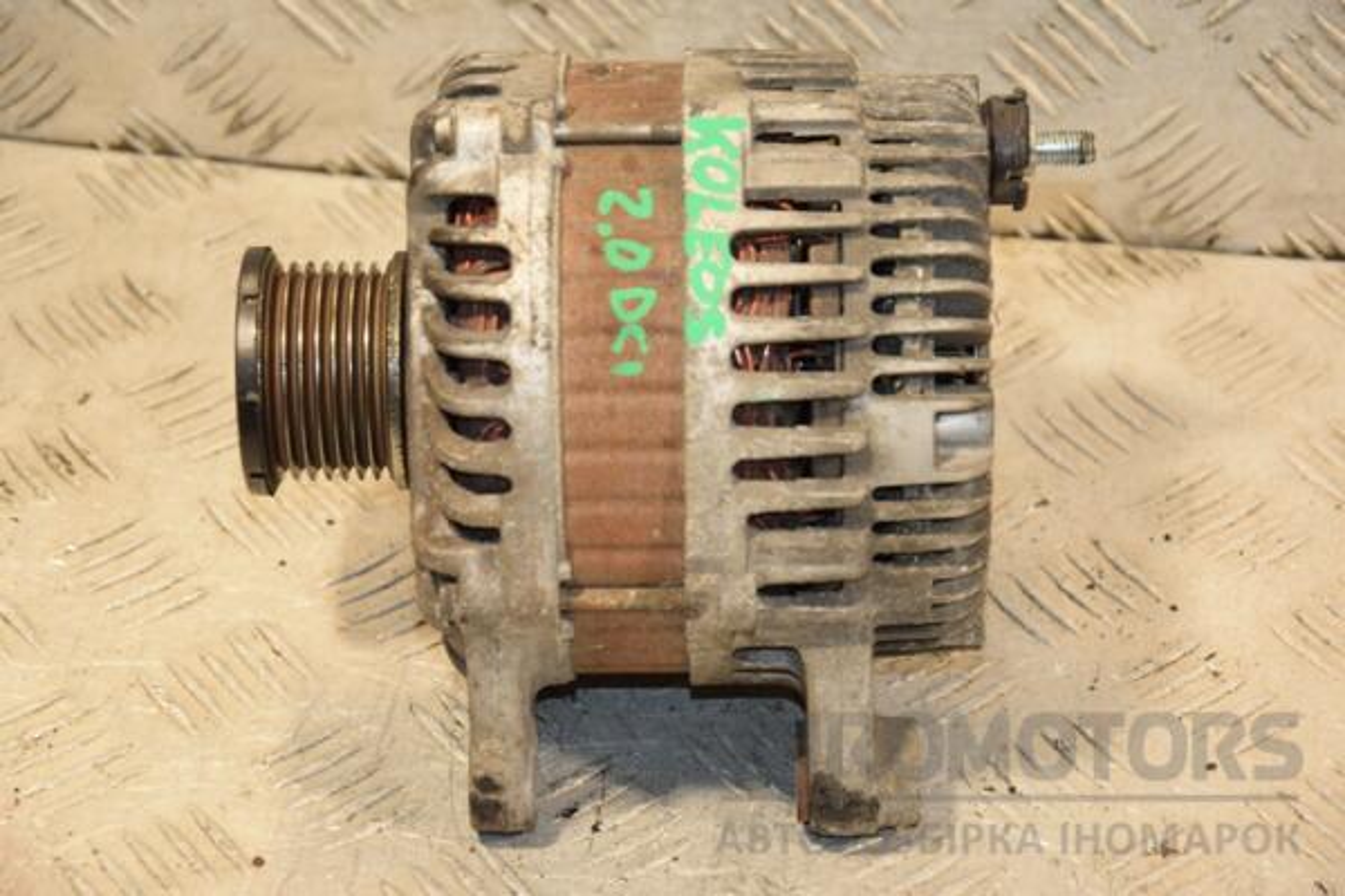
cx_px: 672
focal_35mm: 120
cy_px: 448
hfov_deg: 17.1
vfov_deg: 11.4
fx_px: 4483
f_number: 5.3
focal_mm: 80
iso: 800
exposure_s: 1/160
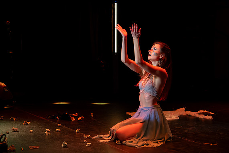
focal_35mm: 73
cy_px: 59
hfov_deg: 27.6
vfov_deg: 18.7
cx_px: 83
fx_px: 465
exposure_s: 1/200
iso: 4000
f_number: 4
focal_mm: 55
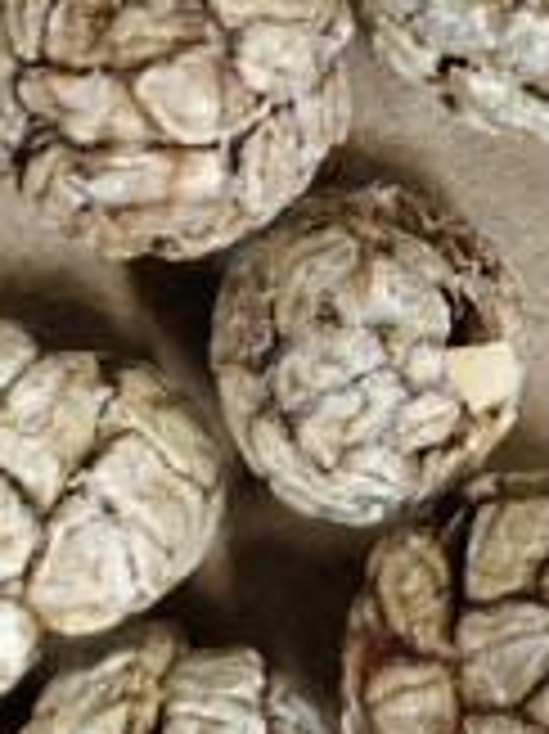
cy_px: -263
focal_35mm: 151
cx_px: 274
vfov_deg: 12.6
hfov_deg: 9.8
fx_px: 3197
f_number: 1.88
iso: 800
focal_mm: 5.56
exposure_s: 1/50
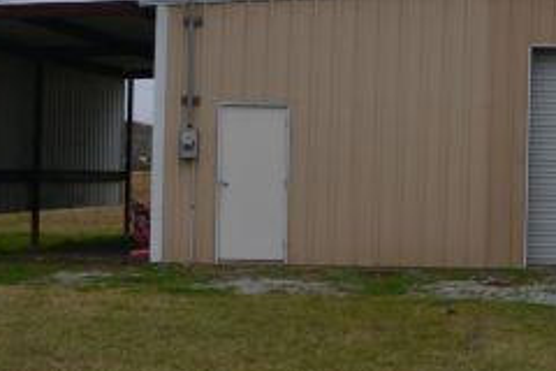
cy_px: 133
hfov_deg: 20.7
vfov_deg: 15.2
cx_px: 714
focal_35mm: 90
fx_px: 1390
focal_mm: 18
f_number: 8
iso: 100
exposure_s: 1/200
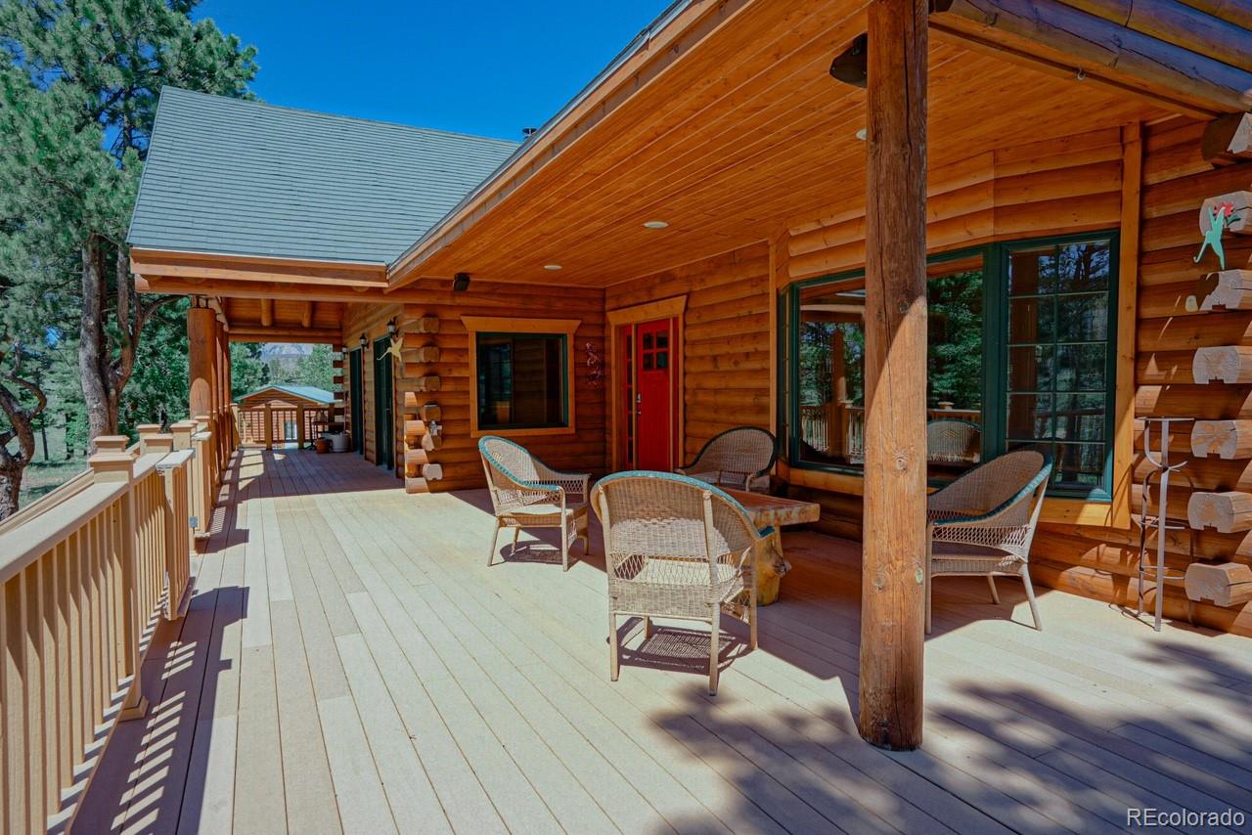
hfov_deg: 84.0
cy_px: 418
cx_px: 626
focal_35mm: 20
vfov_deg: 62.0
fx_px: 696
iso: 400
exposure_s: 1/350
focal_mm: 20
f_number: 11
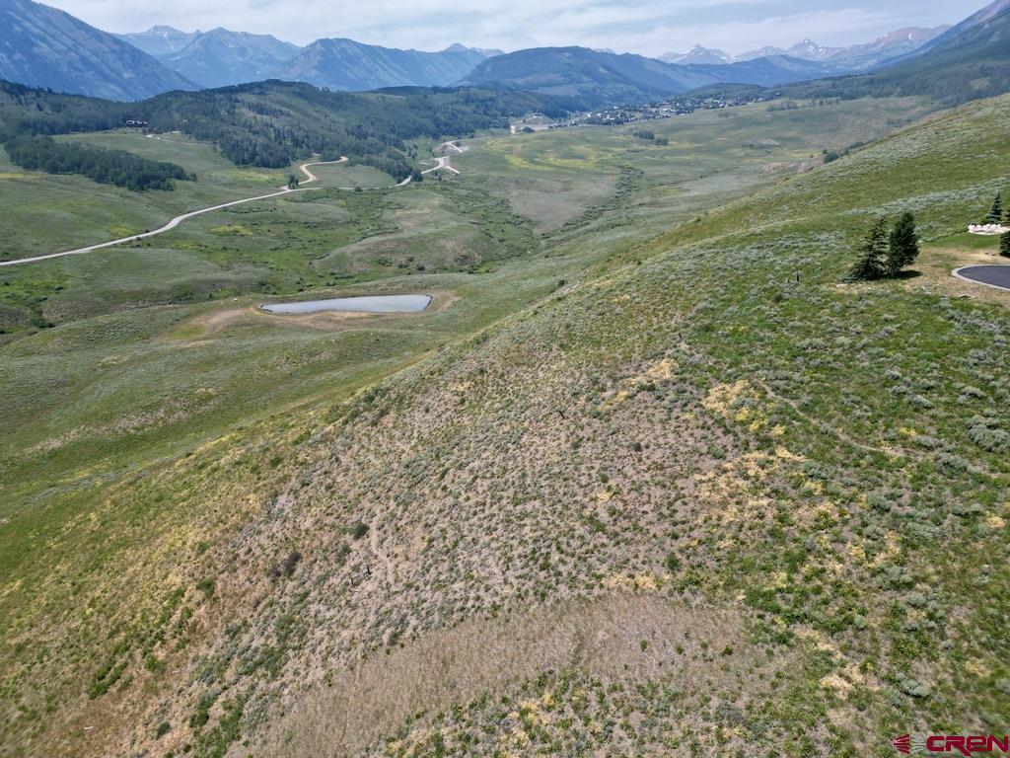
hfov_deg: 71.6
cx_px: 505
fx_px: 700
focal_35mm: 24
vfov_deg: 56.8
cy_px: 379
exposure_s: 1/2500
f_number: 1.7
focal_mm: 6.72
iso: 110
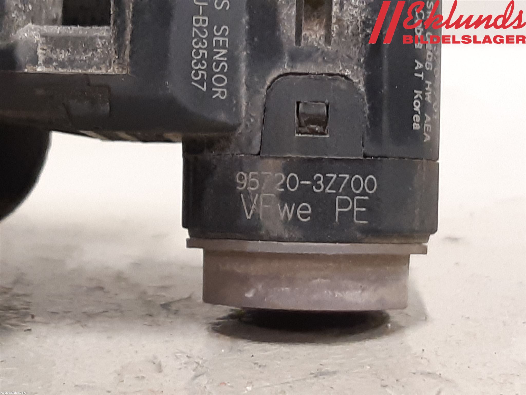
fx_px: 395
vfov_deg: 53.1
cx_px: 263
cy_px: 198
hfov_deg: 67.3
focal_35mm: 26
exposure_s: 1/25
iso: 200
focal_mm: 3.93
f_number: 1.7
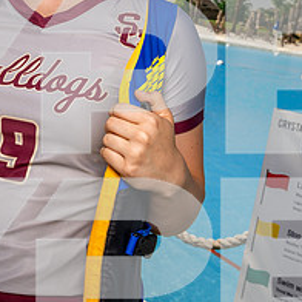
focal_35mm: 83
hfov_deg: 20.3
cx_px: 11
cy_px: 73
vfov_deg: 20.7
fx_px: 819
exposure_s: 1/250
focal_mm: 33
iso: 100
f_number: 11
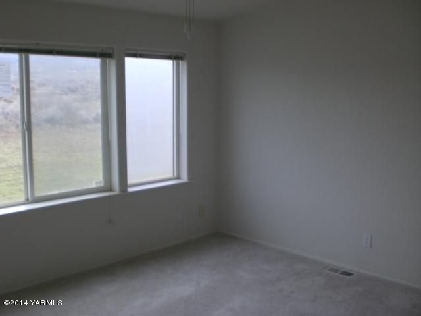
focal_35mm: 38
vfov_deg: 37.7
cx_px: 210
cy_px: 158
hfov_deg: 49.0
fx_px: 462
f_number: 3.1
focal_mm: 6.3
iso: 100
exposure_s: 1/60
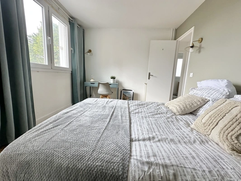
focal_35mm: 14
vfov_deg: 85.7
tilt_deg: -7.8
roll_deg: -2.7
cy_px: 90
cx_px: 120
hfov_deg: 102.1
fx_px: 97
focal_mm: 2.22
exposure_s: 1/99
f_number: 2.2
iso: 50
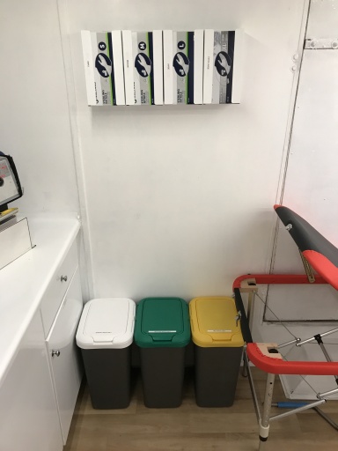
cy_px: 226
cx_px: 169
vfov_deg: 63.4
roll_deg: -1.2
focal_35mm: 28
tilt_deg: -24.6
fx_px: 365
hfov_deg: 49.7
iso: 40
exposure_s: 1/20
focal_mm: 3.99
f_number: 1.8
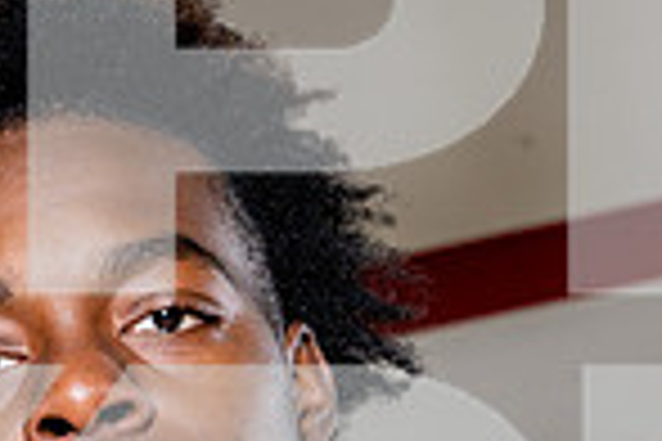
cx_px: -45
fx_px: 4413
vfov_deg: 5.7
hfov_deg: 8.5
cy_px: 605
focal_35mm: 240
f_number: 7.1
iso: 400
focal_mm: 61
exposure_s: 1/250
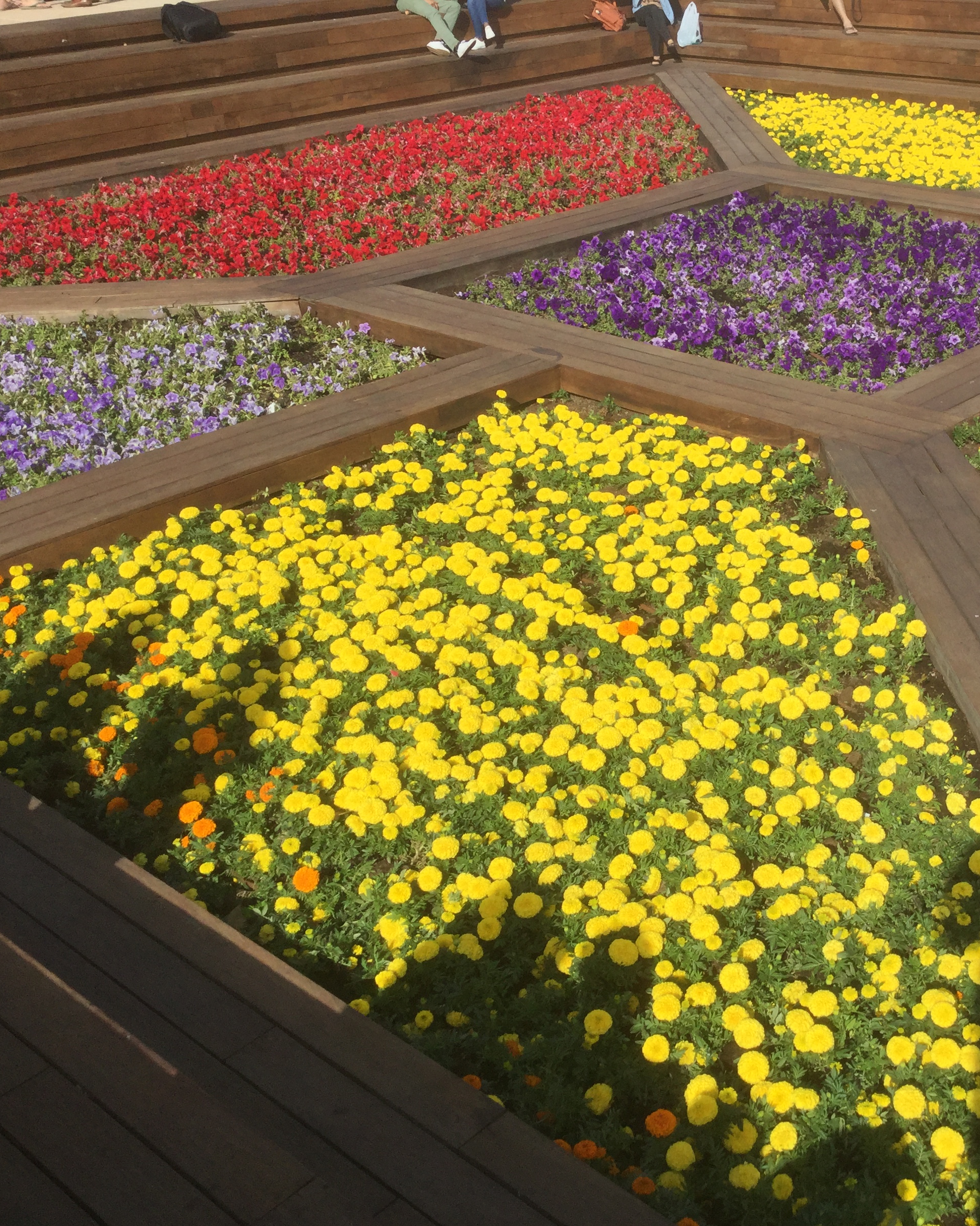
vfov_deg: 44.8
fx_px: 1487
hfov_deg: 35.2
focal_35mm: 41
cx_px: 794
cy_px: 622
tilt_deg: -29.0
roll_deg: +0.8
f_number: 2.4
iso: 25
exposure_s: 1/1664
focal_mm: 3.3
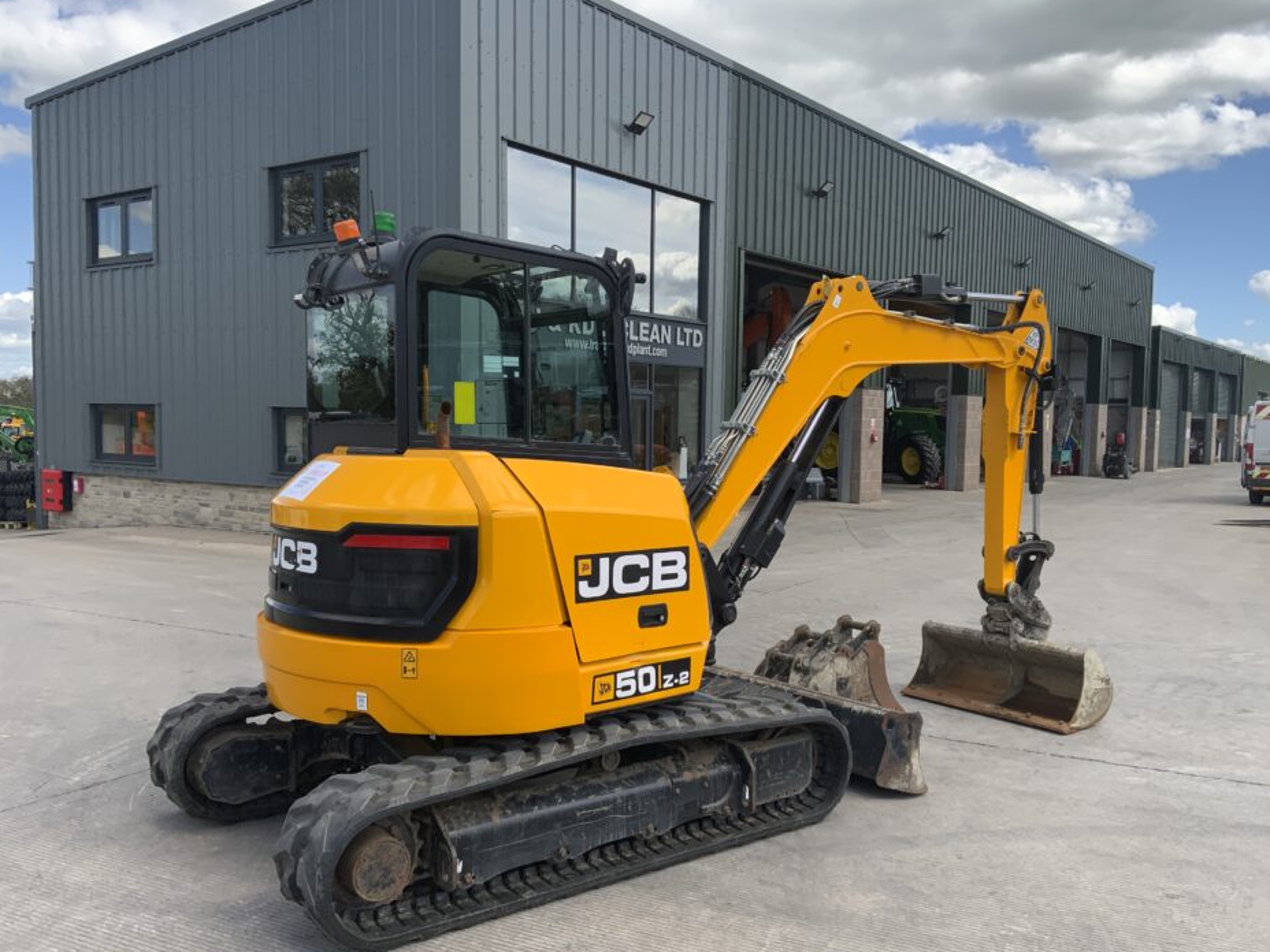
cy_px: 510
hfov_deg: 56.8
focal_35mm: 32
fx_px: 1174
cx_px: 673
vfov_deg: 44.1
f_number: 1.8
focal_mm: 3
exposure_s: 1/997
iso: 16
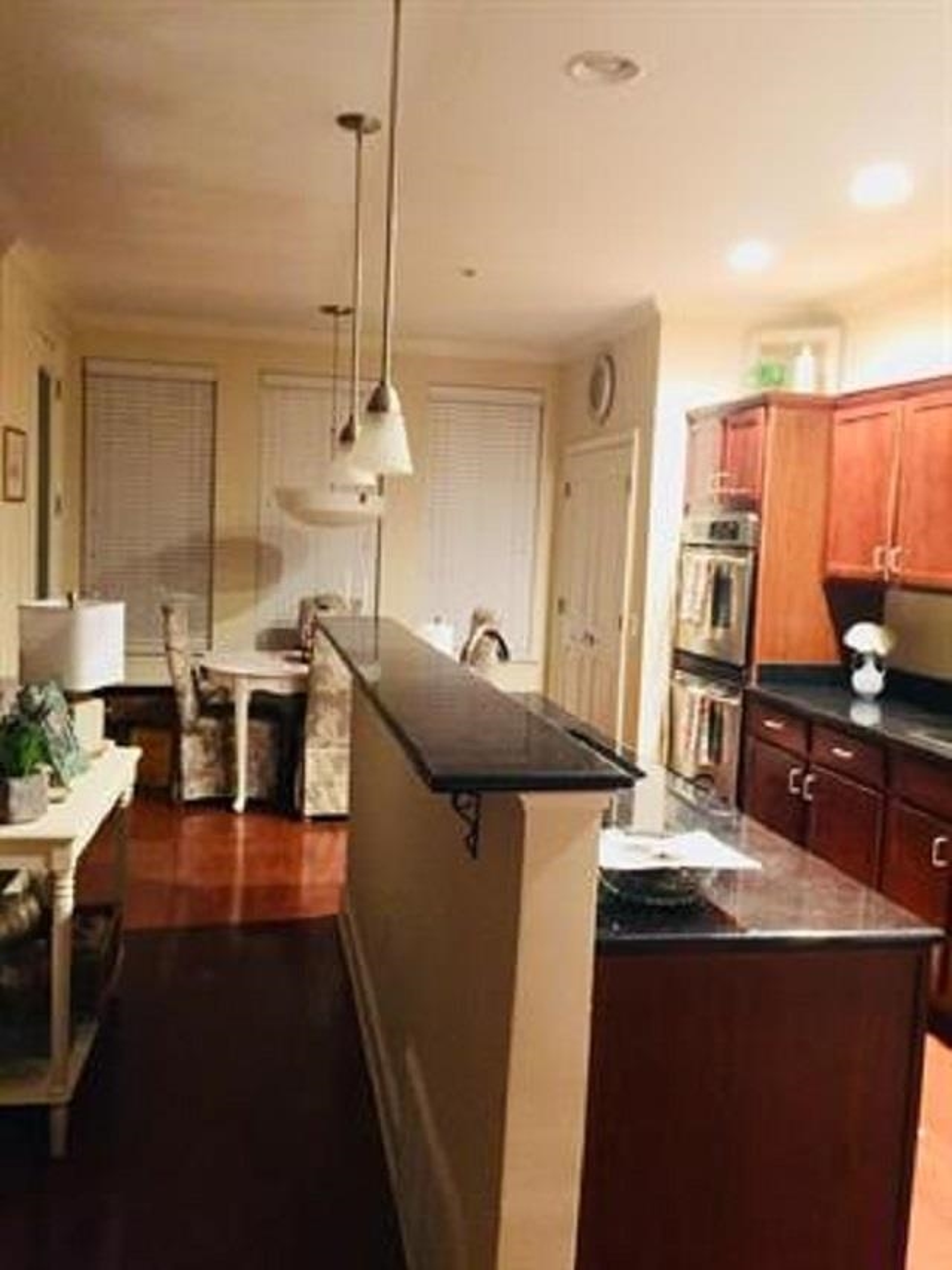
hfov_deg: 48.2
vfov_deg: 61.7
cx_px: 476
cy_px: 635
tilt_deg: -4.2
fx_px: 1063
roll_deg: -3.0
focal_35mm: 29
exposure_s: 1/4
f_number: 2.2
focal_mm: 4.15
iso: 100
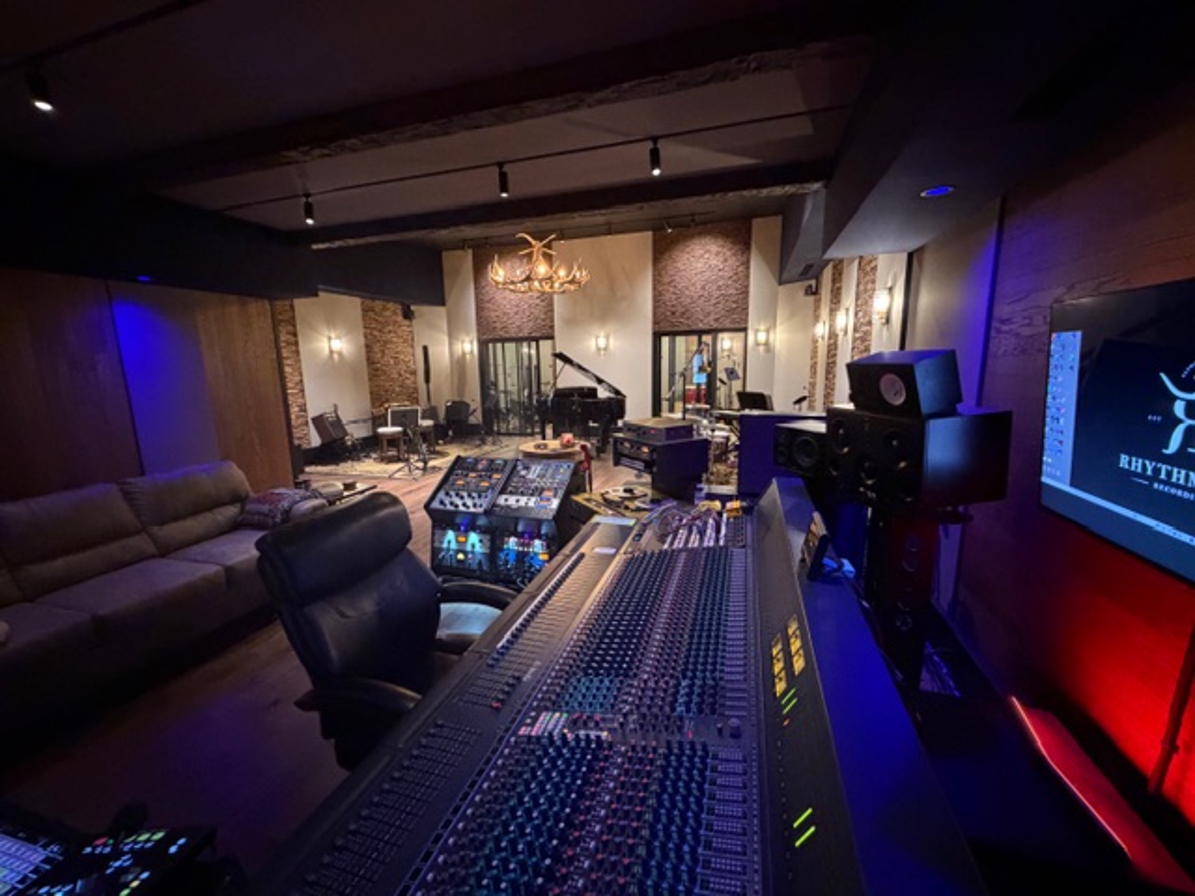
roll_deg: +1.0
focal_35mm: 14
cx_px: 598
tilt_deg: -10.2
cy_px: 448
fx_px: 483
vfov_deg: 85.7
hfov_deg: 102.1
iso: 1250
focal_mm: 2.22
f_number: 2.2
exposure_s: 1/30
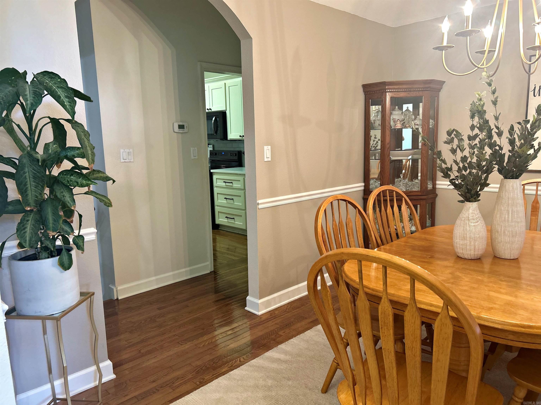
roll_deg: +1.9
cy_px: 202
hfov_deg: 67.3
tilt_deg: -9.0
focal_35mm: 26
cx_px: 270
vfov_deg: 53.1
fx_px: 406
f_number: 1.5
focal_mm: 5.7
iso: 125
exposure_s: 1/60
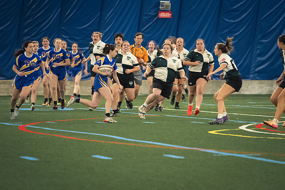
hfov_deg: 6.9
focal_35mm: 300
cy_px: 95
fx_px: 2374
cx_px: 142
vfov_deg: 4.6
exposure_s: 1/500
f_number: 2.8
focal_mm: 200
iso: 10000
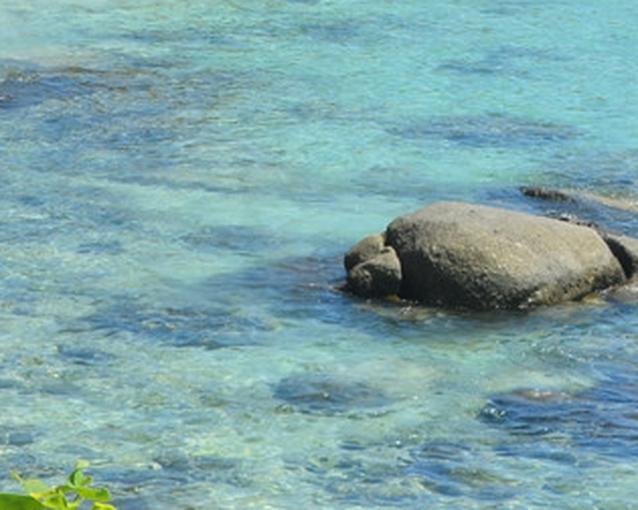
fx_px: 3565
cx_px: 1007
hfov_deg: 9.9
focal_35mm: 189
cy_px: -221
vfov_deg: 8.0
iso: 160
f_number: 18
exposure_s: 1/100
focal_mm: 35
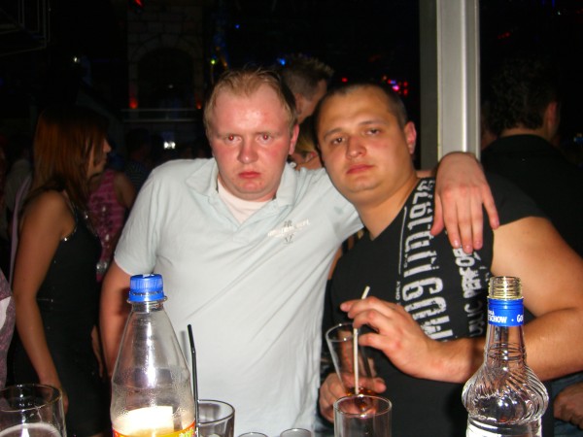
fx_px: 640
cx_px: 292
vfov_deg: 37.7
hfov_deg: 49.0
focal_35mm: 38
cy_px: 218
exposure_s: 1/60
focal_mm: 7.9
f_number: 2.8
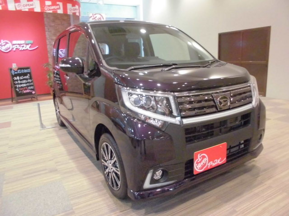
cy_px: 108
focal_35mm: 26
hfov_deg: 67.3
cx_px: 144
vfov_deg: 53.1
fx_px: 217
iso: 800
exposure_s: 1/50
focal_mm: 4.6
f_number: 3.5
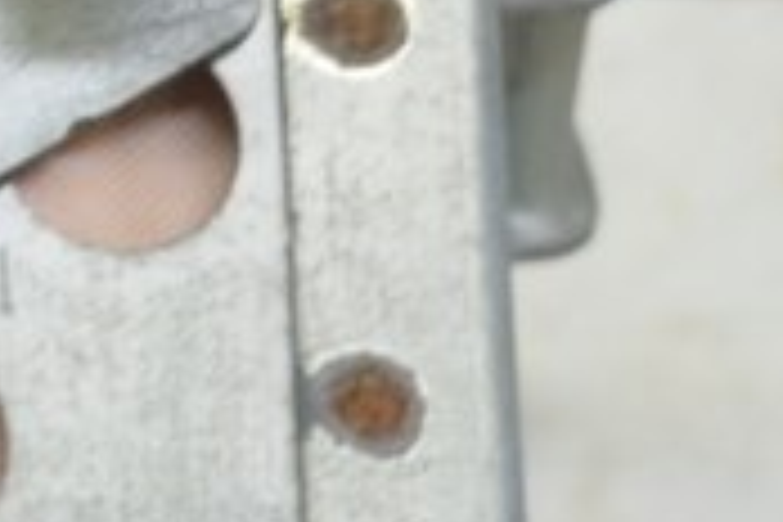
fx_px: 5936
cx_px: -1156
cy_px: 425
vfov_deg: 5.0
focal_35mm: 273
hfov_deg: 7.1
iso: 400
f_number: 5.6
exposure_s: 1/20
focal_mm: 31
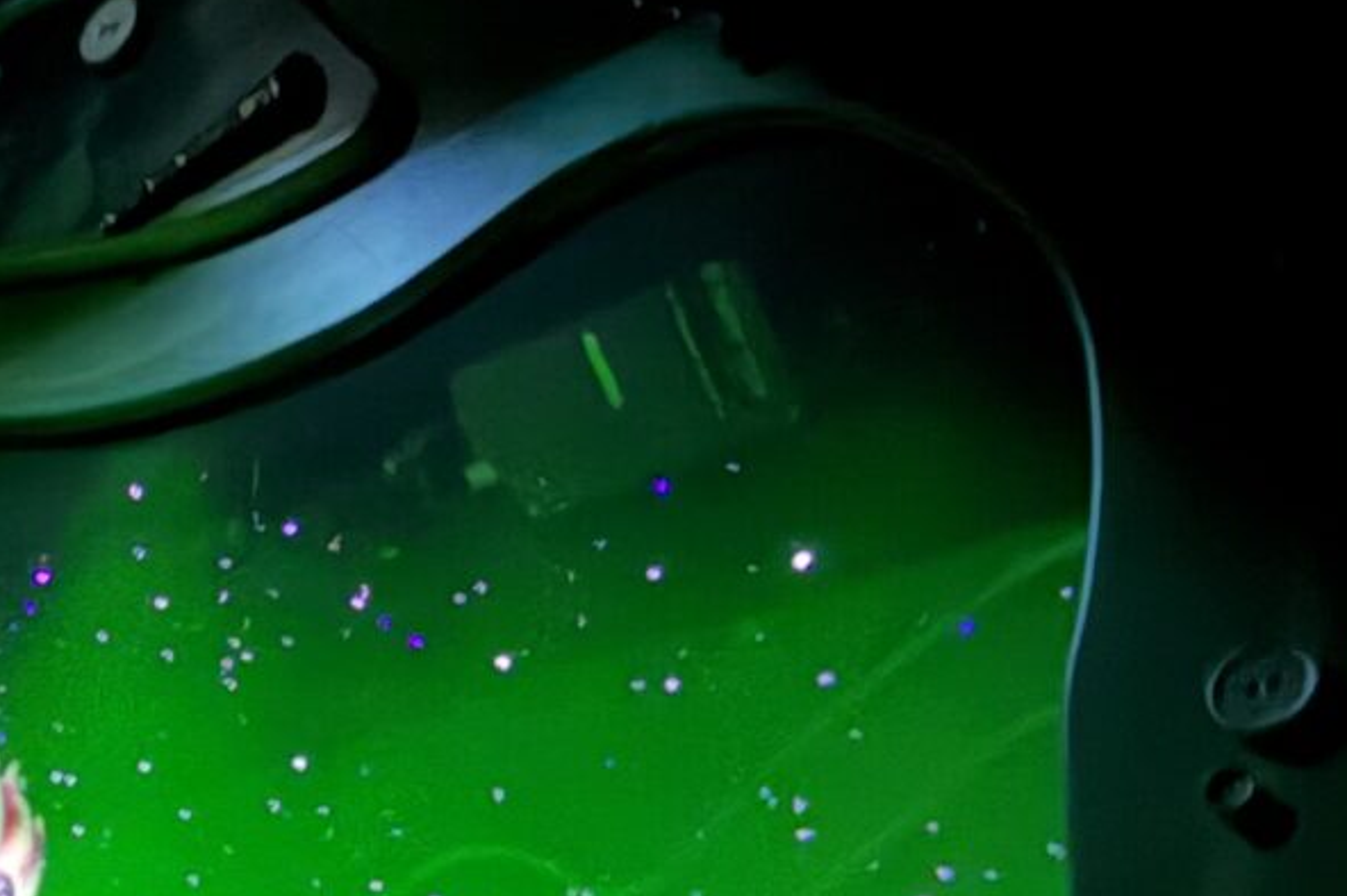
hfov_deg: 31.0
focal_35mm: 63
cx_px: 246
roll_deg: -4.4
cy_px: 1278
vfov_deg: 19.3
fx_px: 2356
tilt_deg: +20.5
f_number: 2.2
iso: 1250
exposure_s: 1/4
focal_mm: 2.22
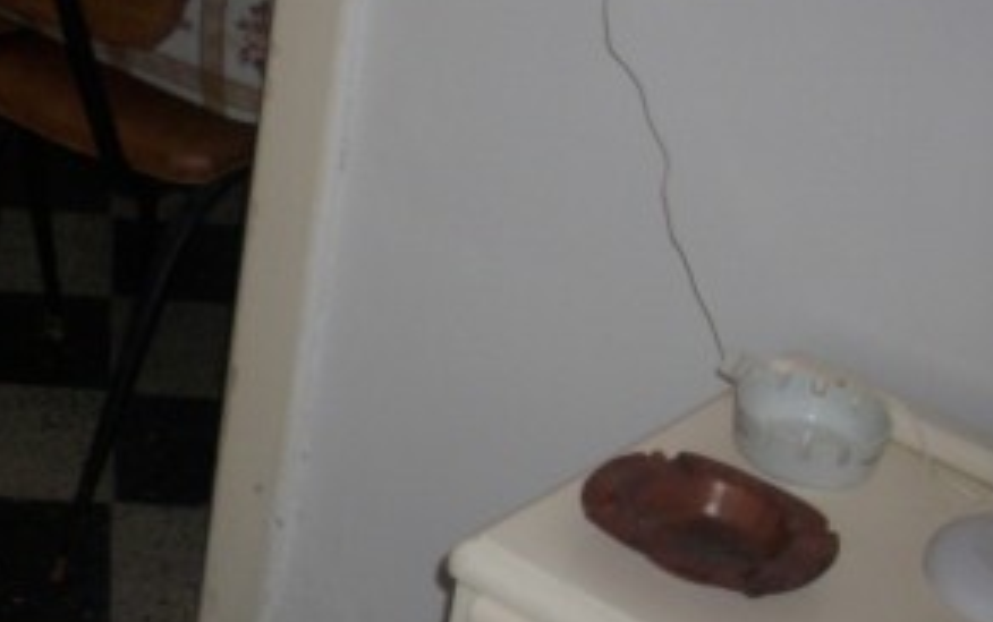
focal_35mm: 72
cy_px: 224
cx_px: 122
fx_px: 1950
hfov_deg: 27.7
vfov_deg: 18.1
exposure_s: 1/30
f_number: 2.8
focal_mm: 6.2
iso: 50
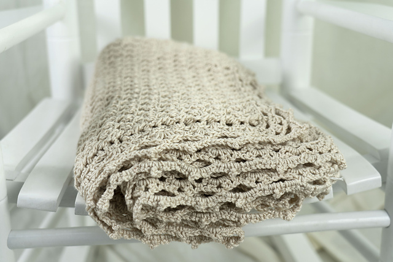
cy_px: 131
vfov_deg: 26.0
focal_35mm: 52
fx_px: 568
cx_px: 196
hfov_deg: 38.2
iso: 100
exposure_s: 1/80
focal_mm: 52
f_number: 4.5
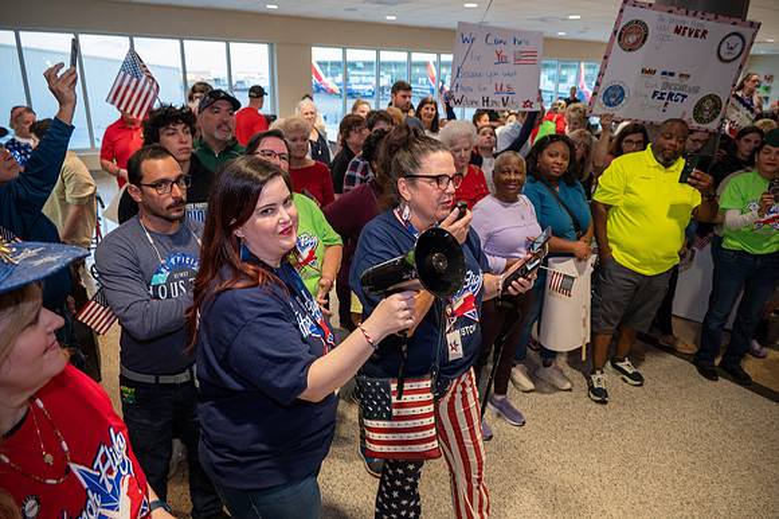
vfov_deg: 50.4
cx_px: 390
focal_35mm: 26
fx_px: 551
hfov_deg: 70.5
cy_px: 260
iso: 1600
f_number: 4.5
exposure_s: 1/60
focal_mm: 25.5
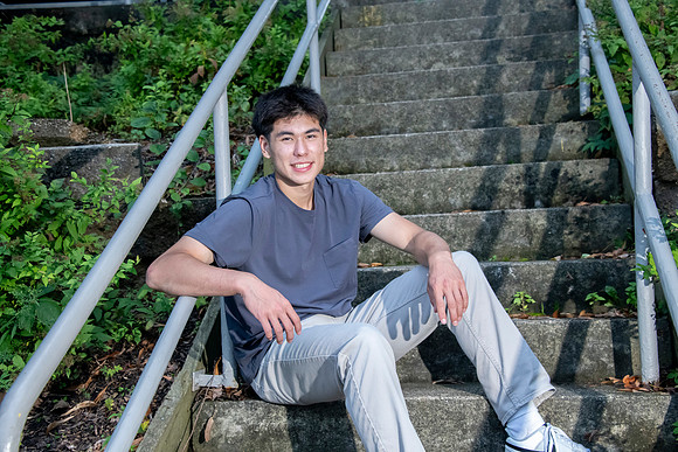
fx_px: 1055
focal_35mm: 56
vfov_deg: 24.2
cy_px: 226
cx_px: 339
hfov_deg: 35.6
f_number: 6.3
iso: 5000
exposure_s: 1/160
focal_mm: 56
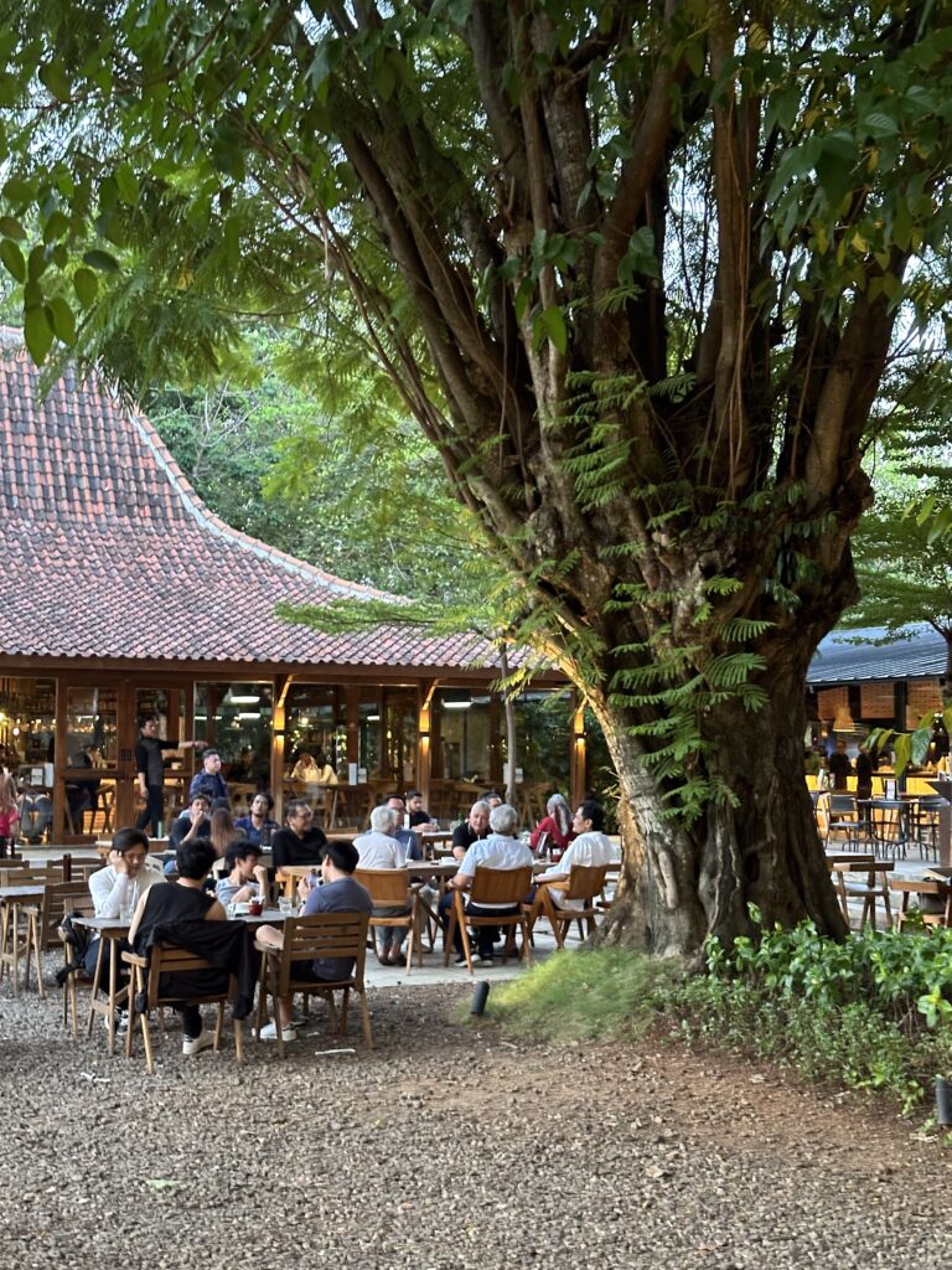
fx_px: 1760
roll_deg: +0.2
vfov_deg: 39.7
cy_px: 635
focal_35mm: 48
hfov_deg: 30.3
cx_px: 476
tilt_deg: +3.2
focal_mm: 6.86
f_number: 1.78
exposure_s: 1/33
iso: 400
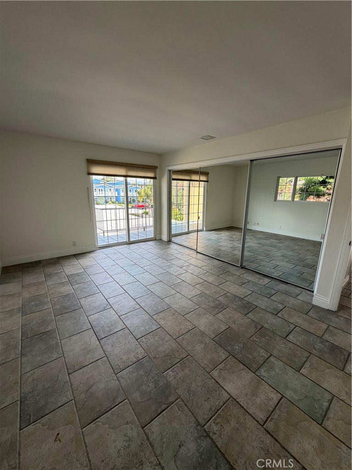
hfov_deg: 85.7
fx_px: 190
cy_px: 235
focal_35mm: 14
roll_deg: +0.6
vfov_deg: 102.1
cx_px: 176
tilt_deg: -9.8
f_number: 2.2
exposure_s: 1/121
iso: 64
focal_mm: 2.22
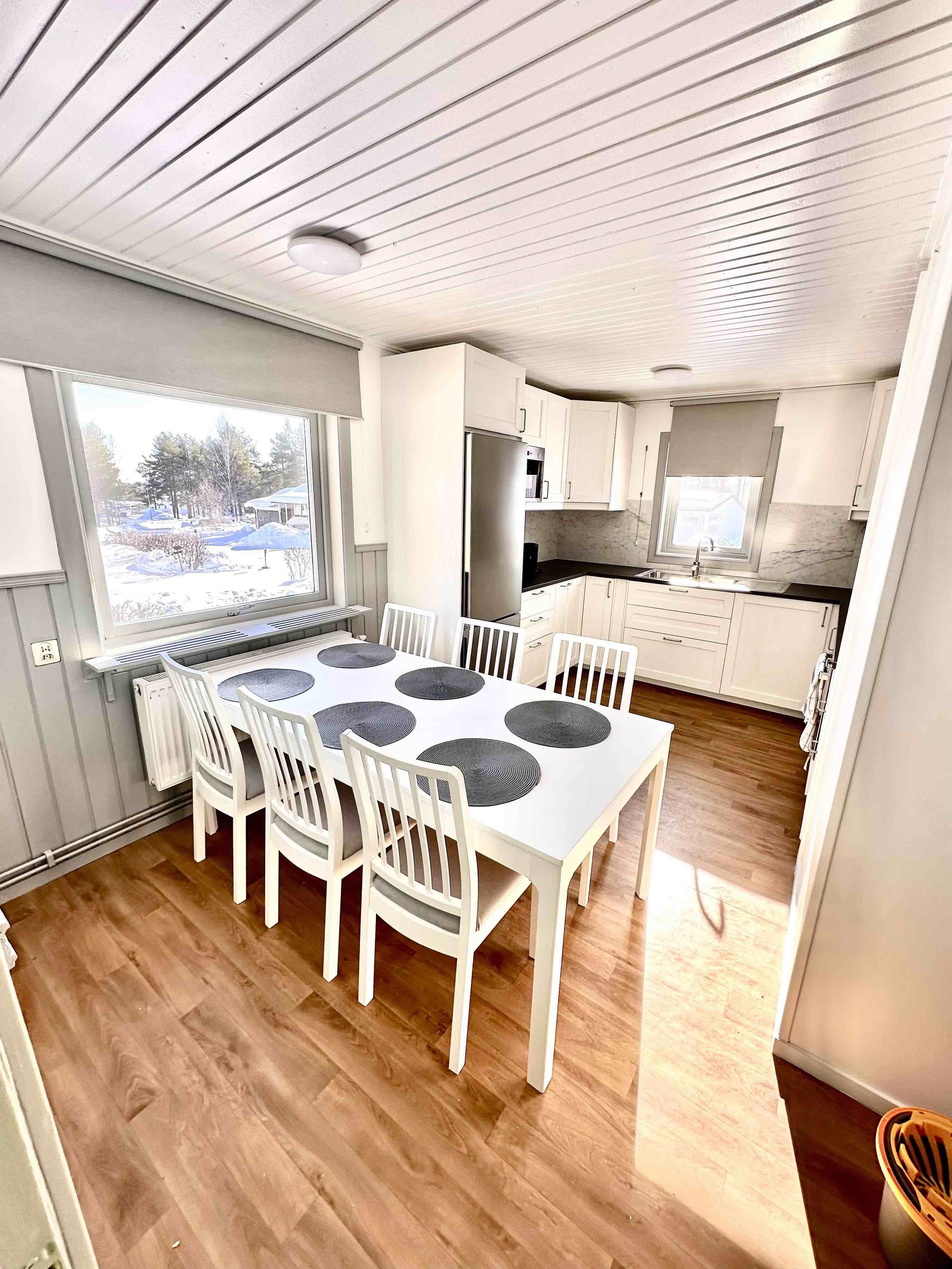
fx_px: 513
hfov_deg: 85.7
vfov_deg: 102.1
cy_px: 634
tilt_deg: -15.7
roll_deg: -2.5
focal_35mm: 14
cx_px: 476
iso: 40
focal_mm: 2.22
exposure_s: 1/156
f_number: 2.2
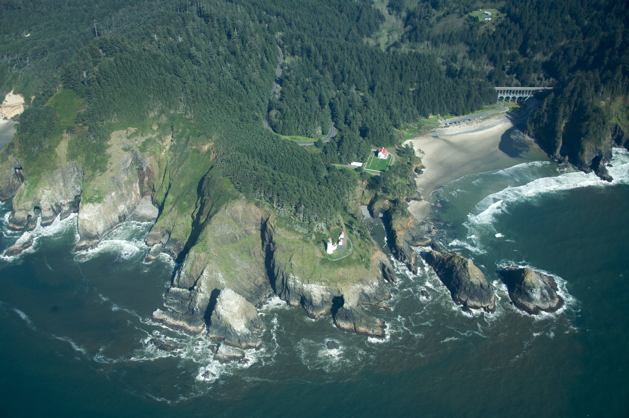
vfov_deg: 39.9
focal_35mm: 33
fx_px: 576
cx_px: 314
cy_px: 209
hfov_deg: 57.3
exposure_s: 1/1250
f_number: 5
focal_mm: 22
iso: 400
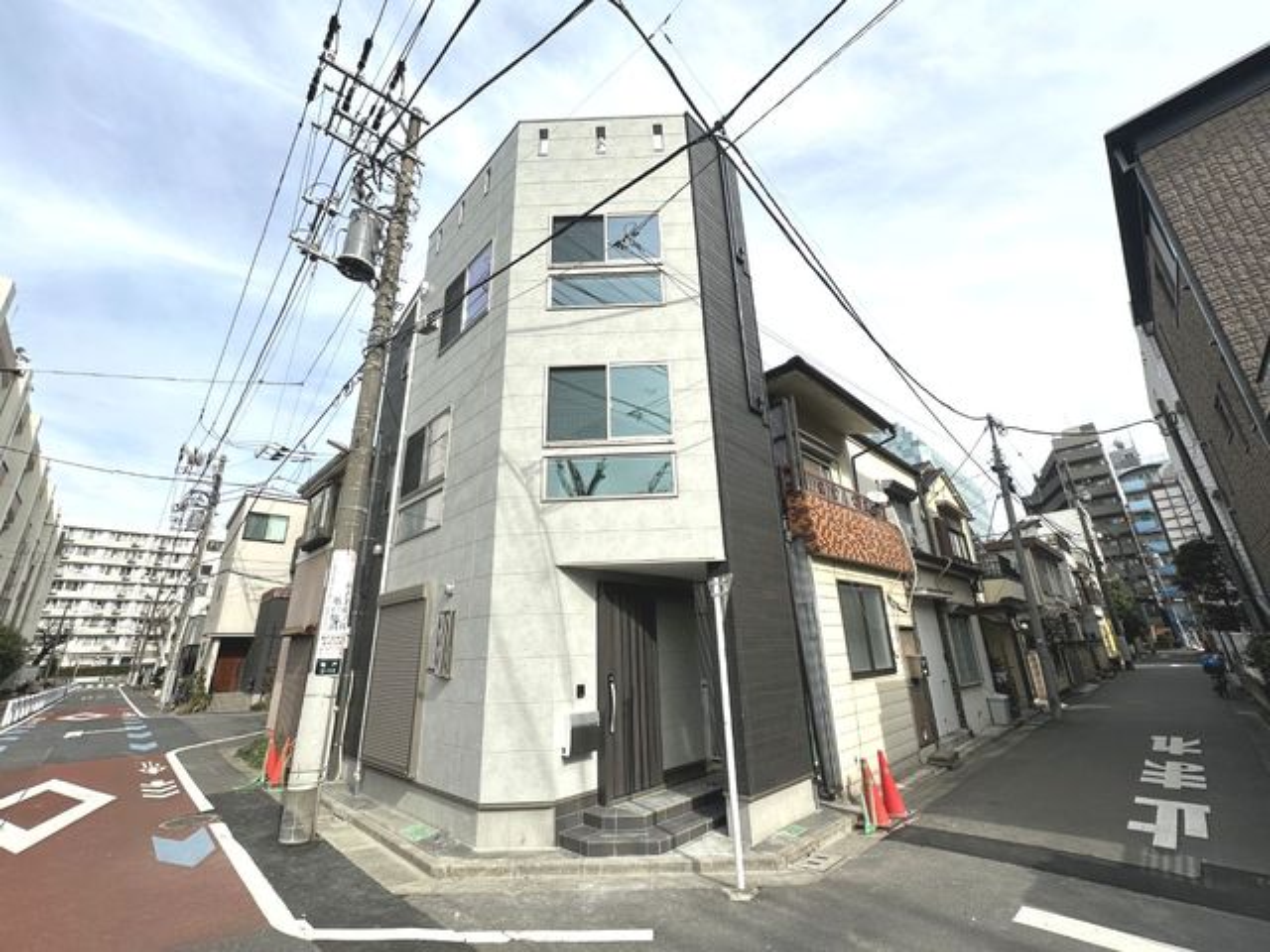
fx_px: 514
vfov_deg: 85.7
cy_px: 476
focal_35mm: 14
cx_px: 635
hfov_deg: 102.1
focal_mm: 2.22
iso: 40
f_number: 2.2
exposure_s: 1/1887
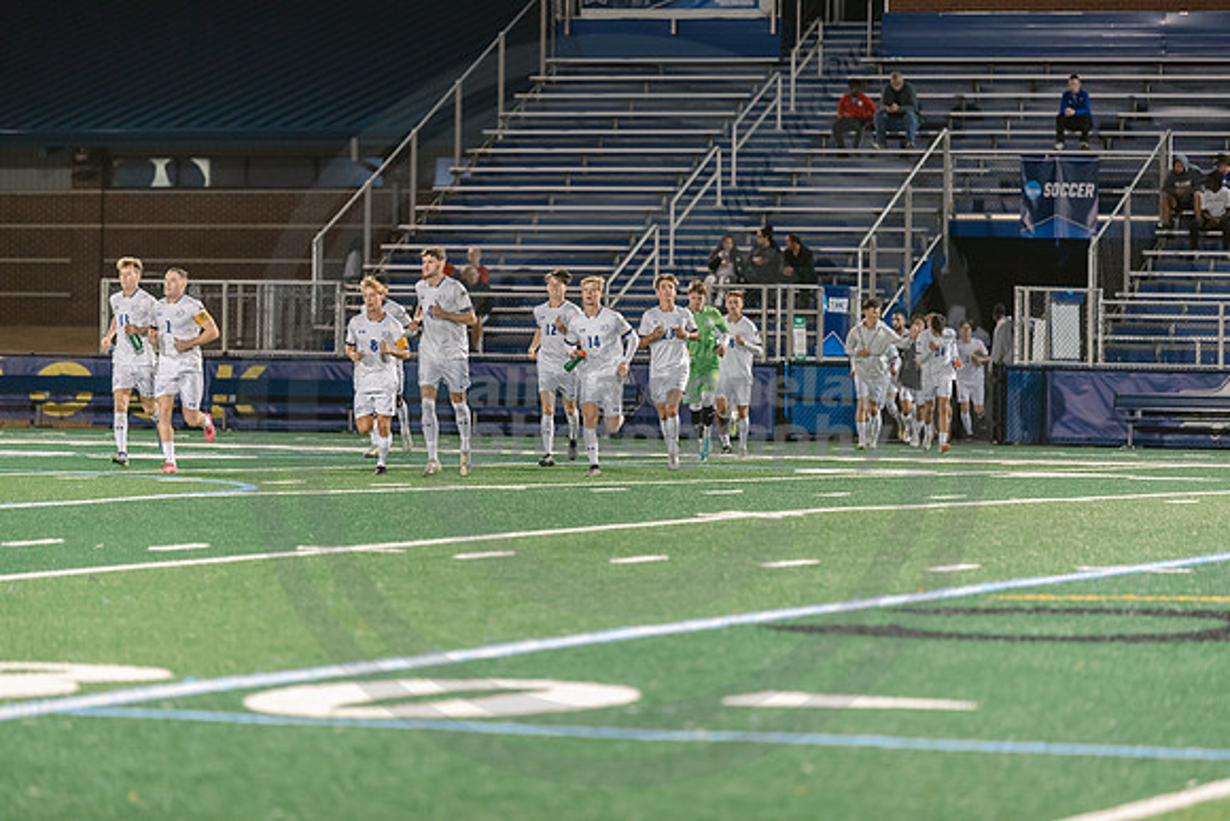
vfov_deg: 7.6
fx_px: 6151
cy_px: 411
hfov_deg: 11.4
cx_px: 615
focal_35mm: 180
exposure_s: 1/400
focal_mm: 180
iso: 2500
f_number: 2.8
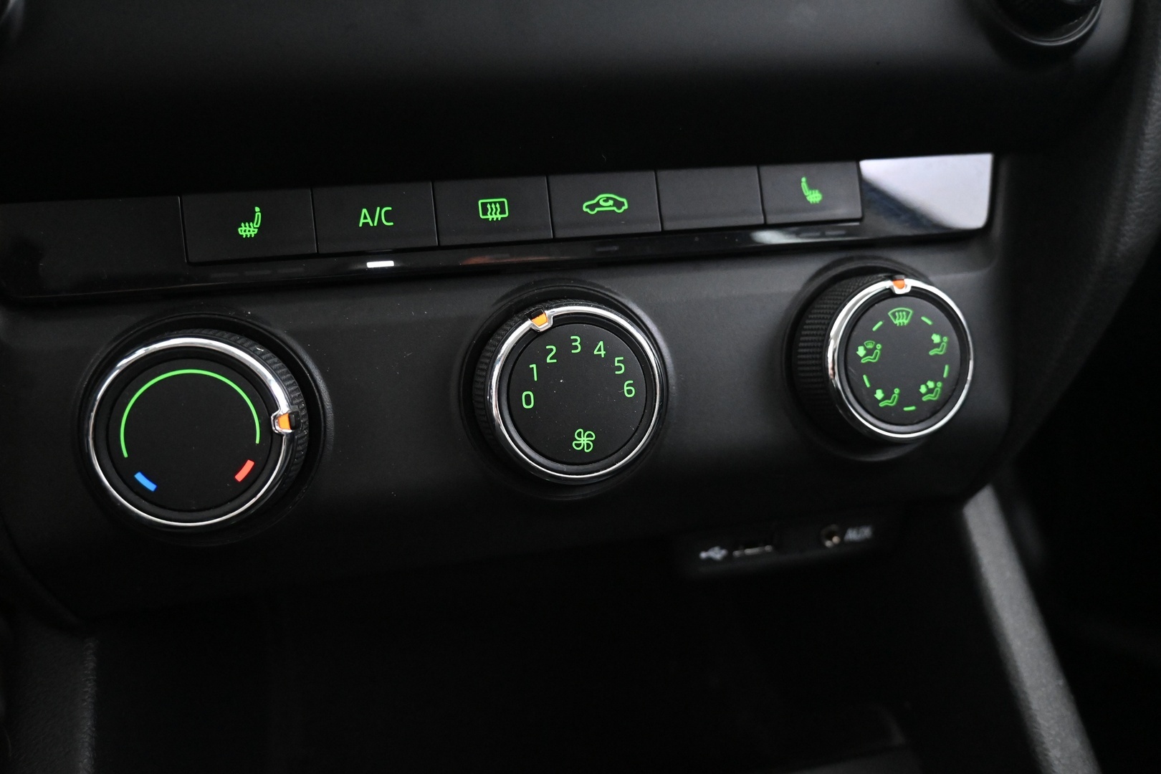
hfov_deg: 67.4
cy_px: 387
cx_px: 580
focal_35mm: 27
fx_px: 871
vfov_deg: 47.9
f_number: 3.5
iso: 5600
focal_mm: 18
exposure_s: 1/30
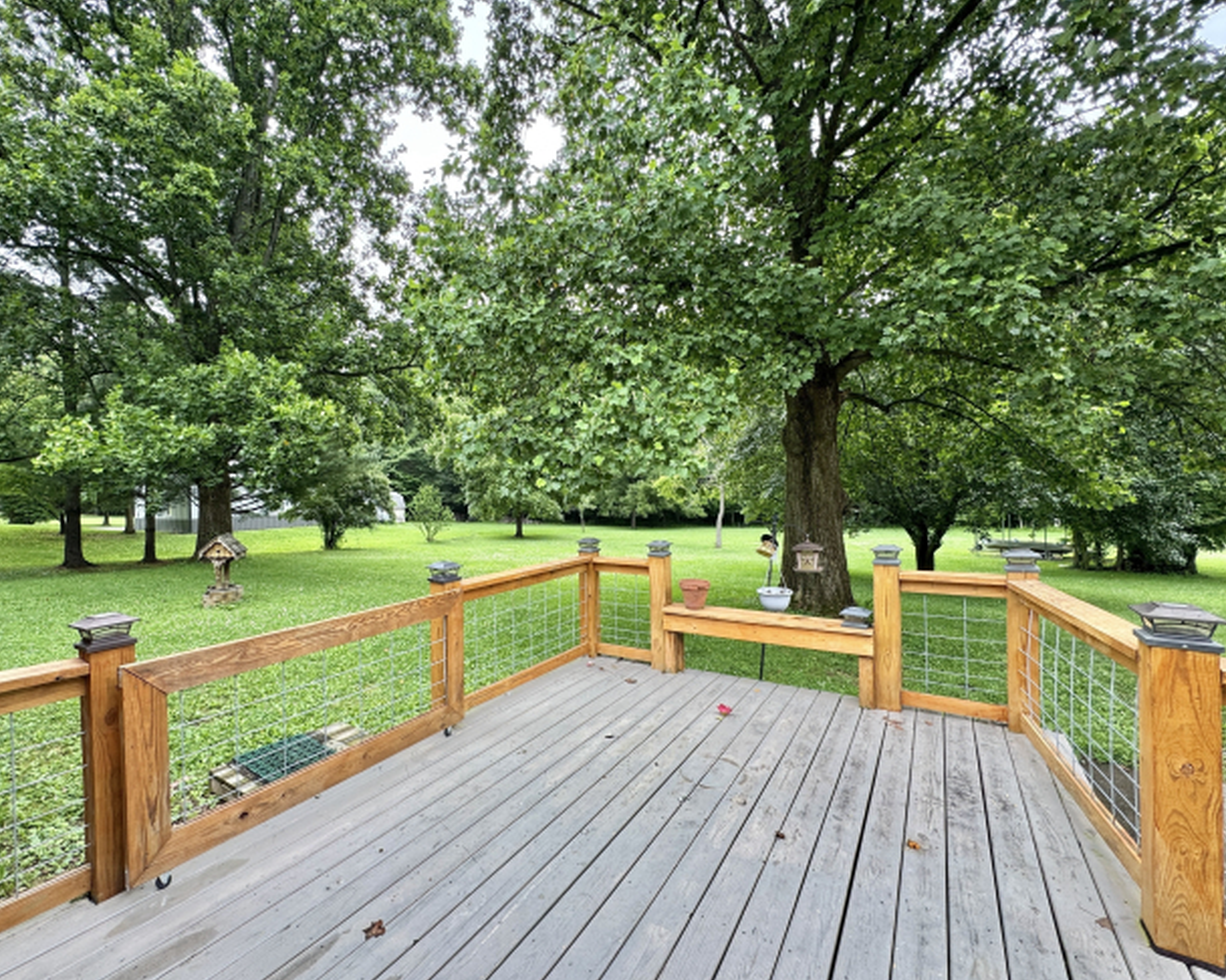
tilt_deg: -0.7
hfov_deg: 96.5
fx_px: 544
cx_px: 556
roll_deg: +1.2
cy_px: 498
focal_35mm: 15
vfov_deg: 84.0
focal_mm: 2.22
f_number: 2.2
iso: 40
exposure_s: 1/127
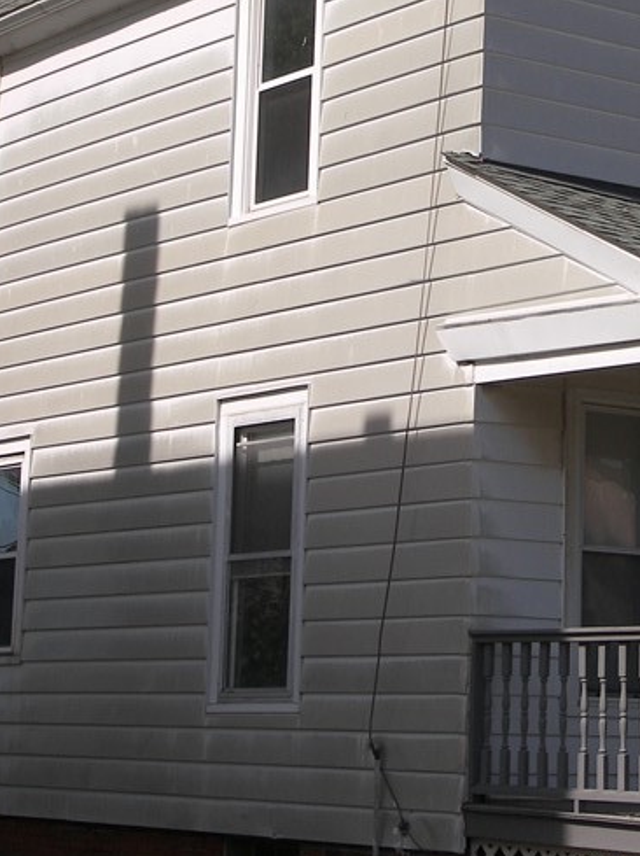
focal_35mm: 109
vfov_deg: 18.0
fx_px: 2691
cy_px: 235
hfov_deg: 13.5
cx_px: 514
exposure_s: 1/800
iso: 50
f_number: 3.6
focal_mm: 11
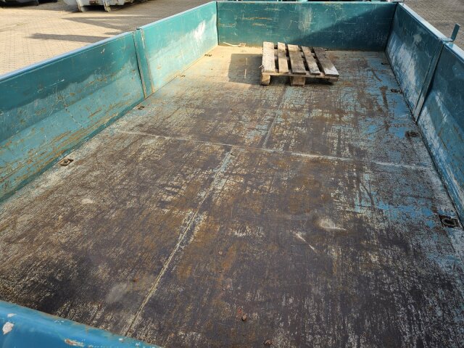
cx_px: 232
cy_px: 174
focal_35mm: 23
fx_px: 308
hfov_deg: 73.9
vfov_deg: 58.9
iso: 25
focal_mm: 5.4
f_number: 1.8
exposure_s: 1/370
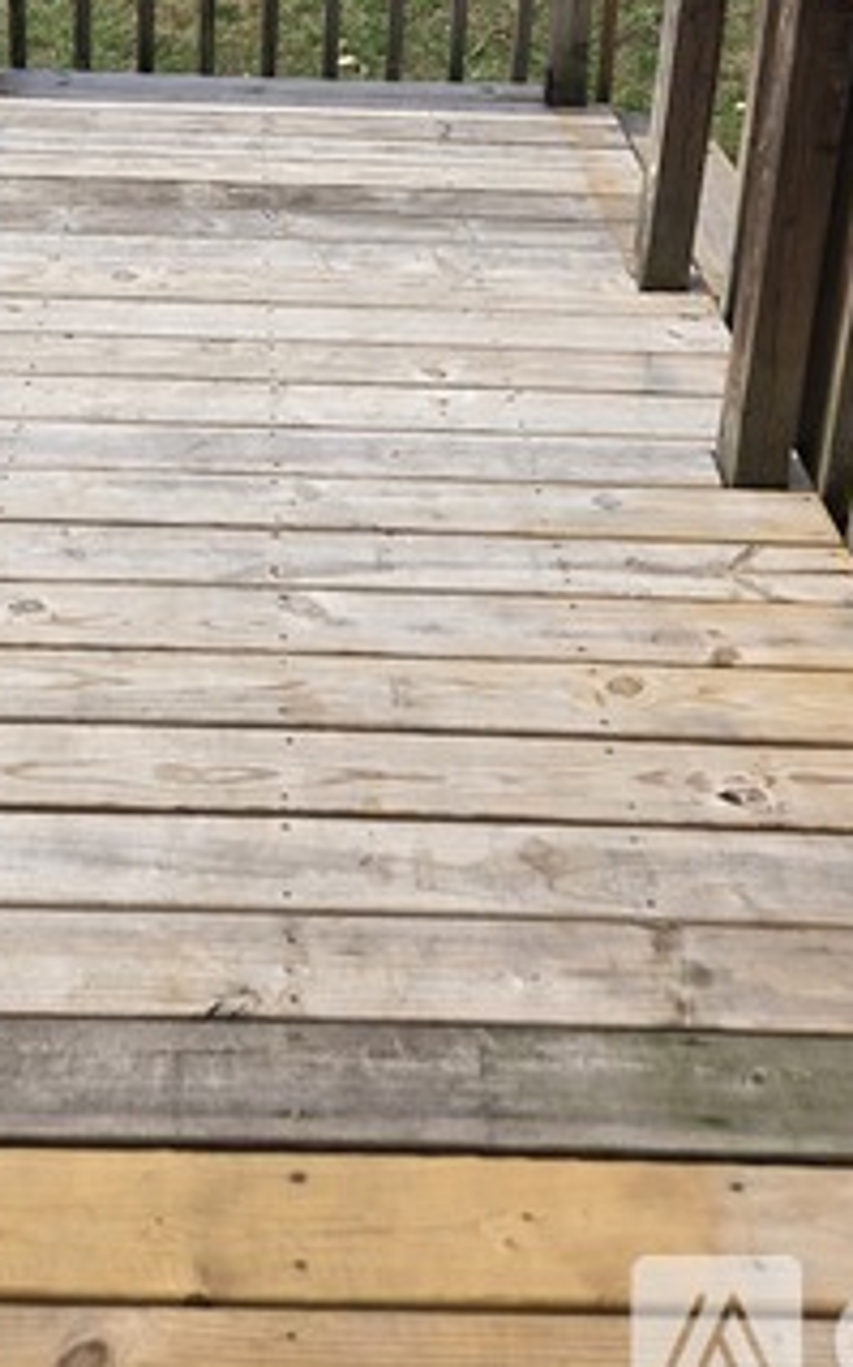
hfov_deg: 25.1
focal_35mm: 51
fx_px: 1900
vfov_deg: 35.7
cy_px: -2
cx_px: 253
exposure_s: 1/1297
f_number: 1.8
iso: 25
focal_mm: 5.4
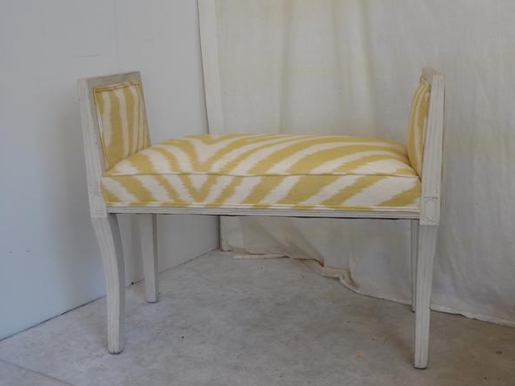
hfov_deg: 42.1
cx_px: 261
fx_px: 669
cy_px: 196
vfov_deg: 32.2
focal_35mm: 45
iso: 320
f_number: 3.9
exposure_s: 1/60
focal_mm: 7.8
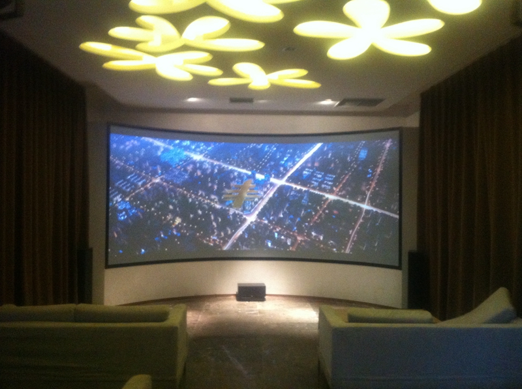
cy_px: 194
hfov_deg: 52.7
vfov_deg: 40.6
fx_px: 527
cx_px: 261
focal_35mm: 35
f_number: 2.8
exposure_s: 1/17
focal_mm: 3.85
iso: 500
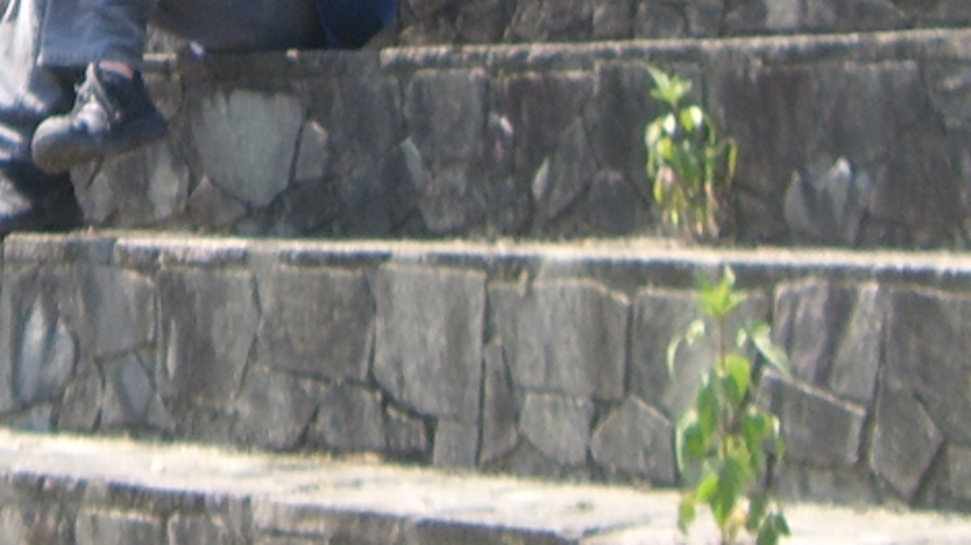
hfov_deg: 15.0
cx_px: 66
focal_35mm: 141
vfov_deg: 8.4
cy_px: -256
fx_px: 3629
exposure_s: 1/250
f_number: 2.7
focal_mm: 6.2
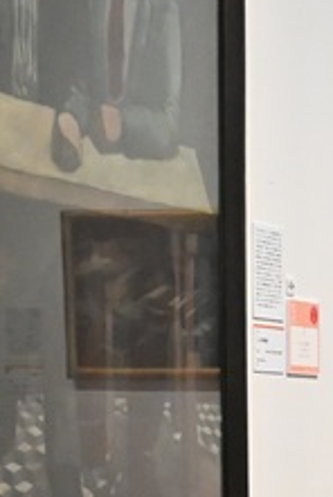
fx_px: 2185
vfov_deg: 12.7
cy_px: 573
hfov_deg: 7.7
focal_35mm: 158
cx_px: 963
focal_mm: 35
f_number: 5.6
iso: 9000
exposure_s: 1/125
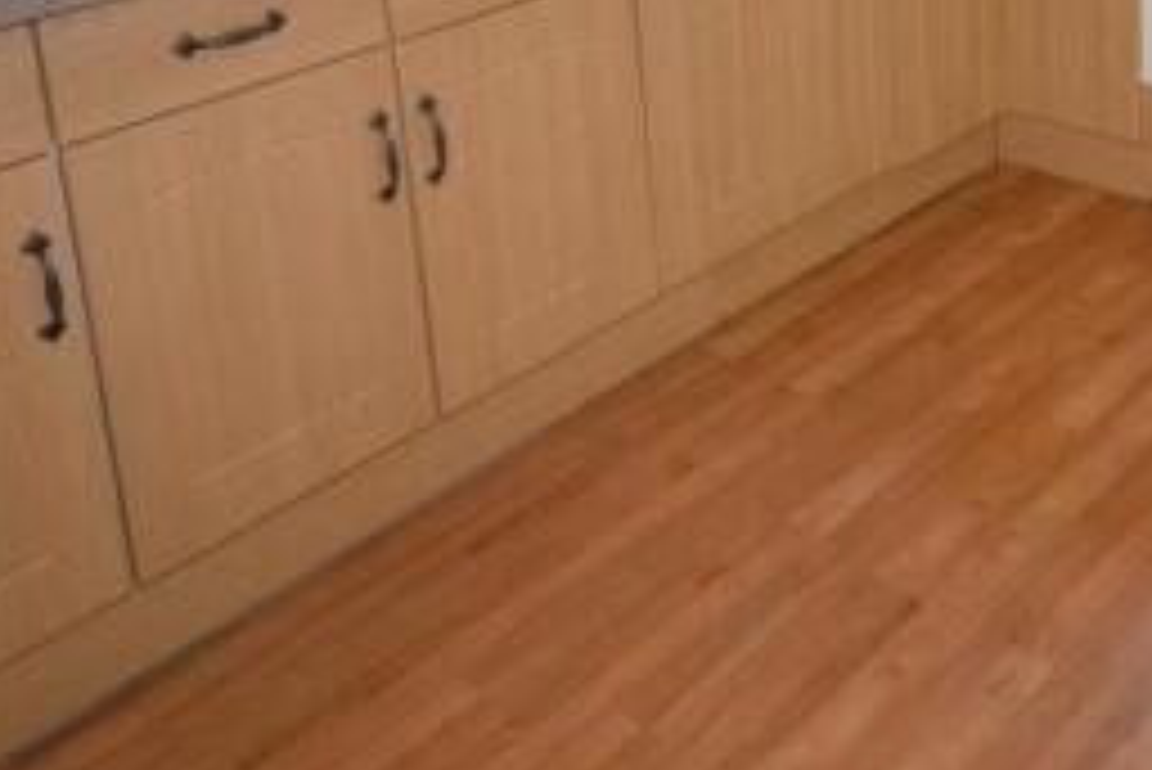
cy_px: -173
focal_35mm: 46
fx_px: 1473
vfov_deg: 25.9
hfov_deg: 39.0
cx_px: 1087
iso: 1250
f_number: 4.5
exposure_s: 1/60
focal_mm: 12
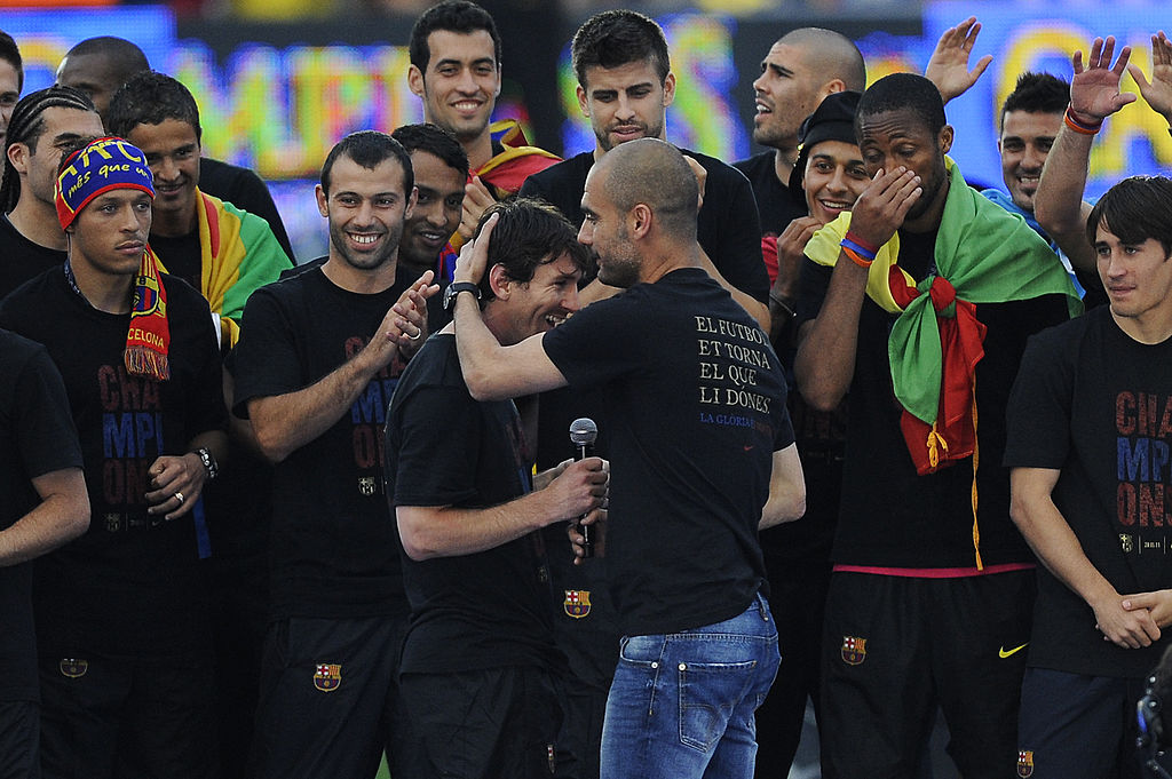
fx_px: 13011
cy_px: 390
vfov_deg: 3.4
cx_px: 586
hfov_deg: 5.2
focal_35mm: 400
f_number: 2.8
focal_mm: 400
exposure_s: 1/1600
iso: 1600
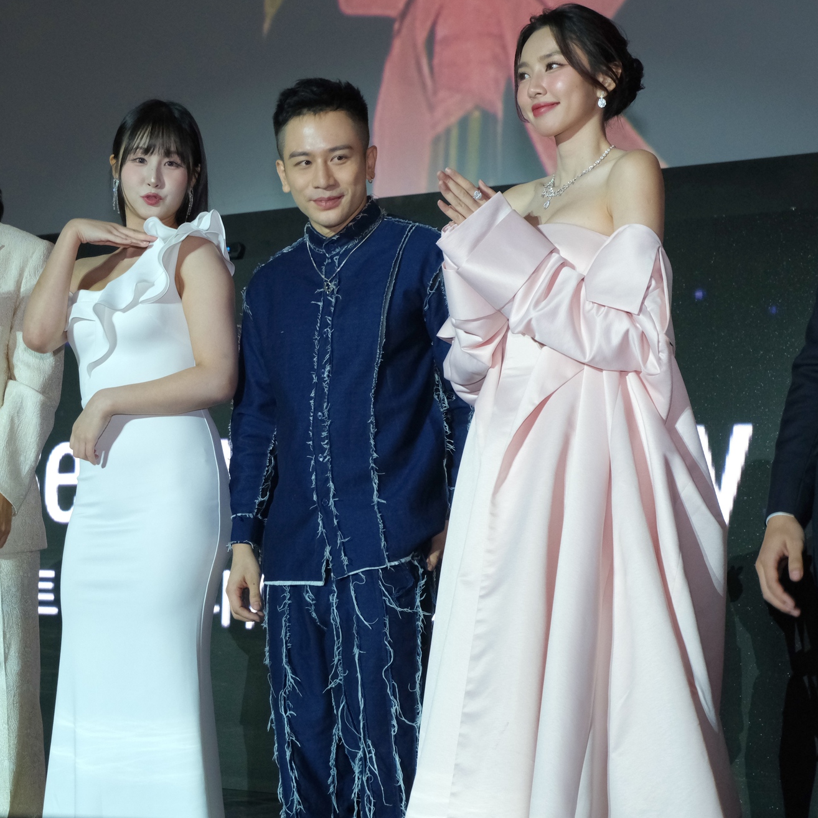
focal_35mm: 75
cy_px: 411
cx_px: 197
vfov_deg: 23.1
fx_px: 2005
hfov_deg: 22.8
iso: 2500
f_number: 5.2
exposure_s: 1/125
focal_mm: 38.5
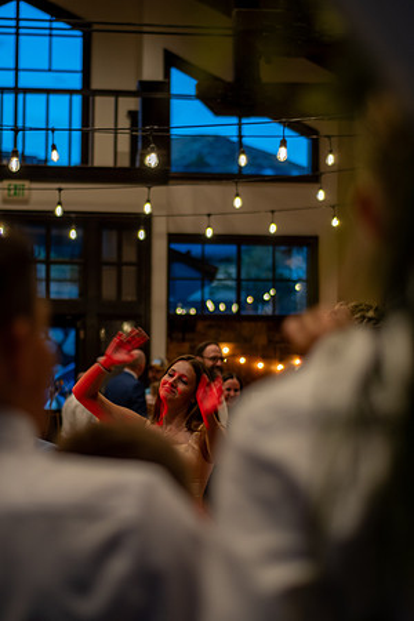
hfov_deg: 18.2
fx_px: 1294
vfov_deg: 27.0
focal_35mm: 75
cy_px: 310
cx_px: 207
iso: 450
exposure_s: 1/80
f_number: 1.8
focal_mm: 50
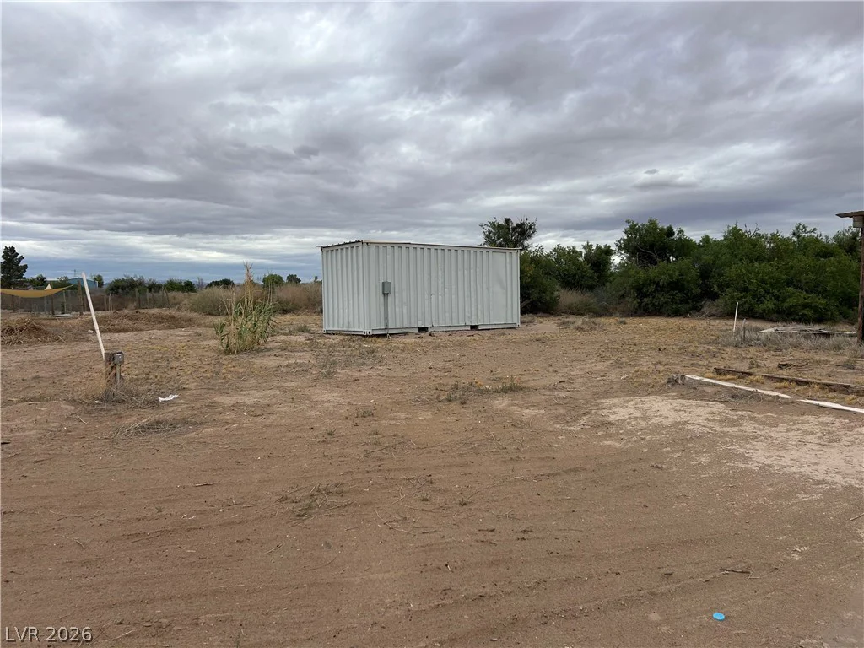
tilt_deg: -3.1
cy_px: 324
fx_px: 649
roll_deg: -2.2
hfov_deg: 67.3
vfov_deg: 53.1
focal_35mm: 26
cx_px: 432
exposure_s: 1/4115
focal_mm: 5.7
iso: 50
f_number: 1.5
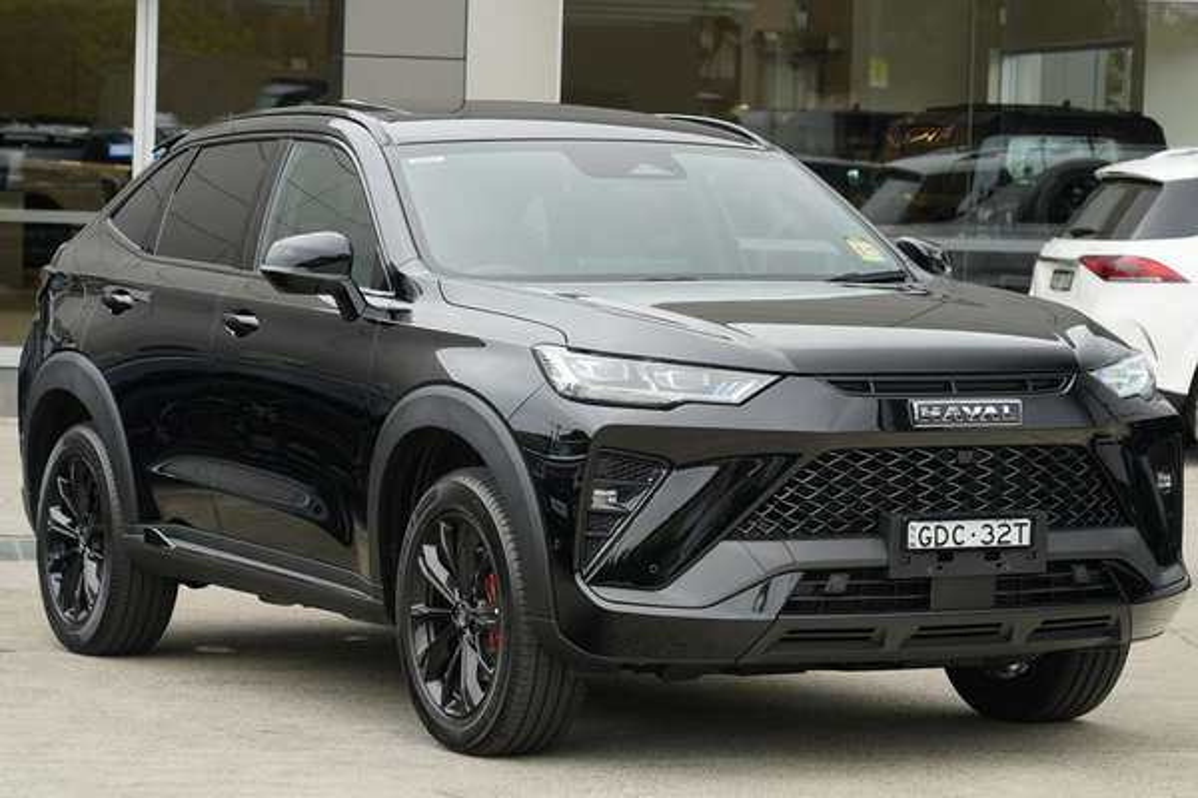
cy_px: 399
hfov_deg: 19.5
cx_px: 599
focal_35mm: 105
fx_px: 3494
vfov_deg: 13.0
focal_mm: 105
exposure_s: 1/320
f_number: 7.1
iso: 1000
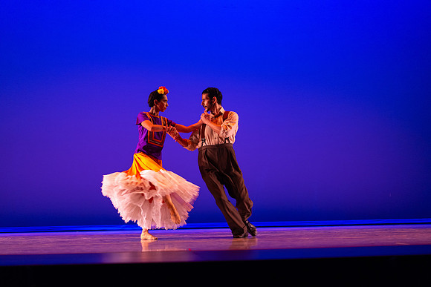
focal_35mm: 55
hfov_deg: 36.2
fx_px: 659
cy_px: 144
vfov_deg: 24.6
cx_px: 216
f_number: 1.8
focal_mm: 55
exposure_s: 1/200
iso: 1000
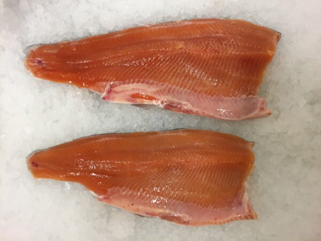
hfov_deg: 61.7
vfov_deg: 48.2
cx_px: 160
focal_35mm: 29
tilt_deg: -82.3
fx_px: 269
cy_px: 120
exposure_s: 1/33
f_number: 2.2
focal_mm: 4.15
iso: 100
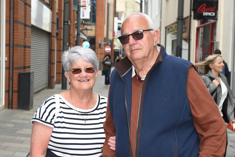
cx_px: 118
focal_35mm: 72
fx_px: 470
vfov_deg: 18.9
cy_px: 78
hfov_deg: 28.1
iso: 800
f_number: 5
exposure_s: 1/1250
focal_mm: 48
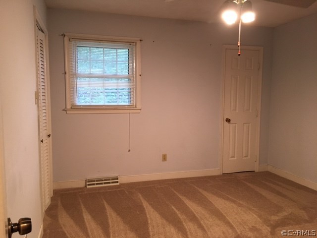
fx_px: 266
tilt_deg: -4.5
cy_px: 119
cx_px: 158
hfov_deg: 61.7
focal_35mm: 29
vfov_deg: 48.2
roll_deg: -0.1
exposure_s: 1/30
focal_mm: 4.15
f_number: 2.2
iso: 125
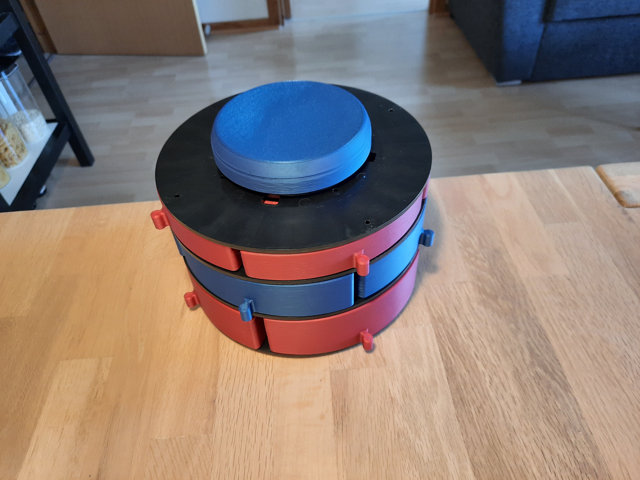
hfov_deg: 69.4
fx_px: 462
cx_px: 320
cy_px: 240
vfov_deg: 54.9
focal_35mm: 25
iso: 250
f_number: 2
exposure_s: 1/50
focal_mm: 4.6
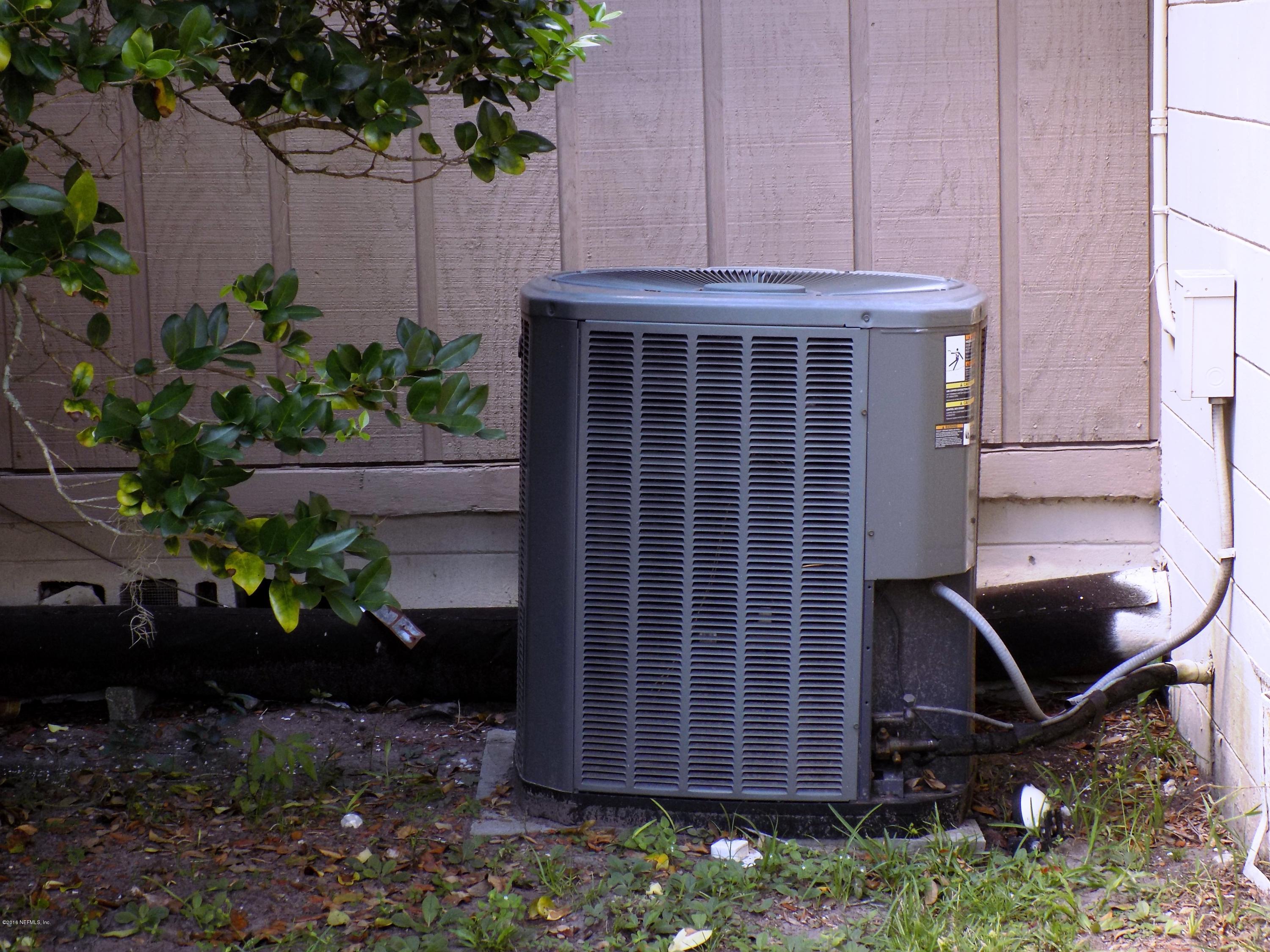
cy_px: 476
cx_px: 635
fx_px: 2862
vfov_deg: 18.9
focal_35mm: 78
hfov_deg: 25.0
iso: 80
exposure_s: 1/60
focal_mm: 13.9
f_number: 4.3
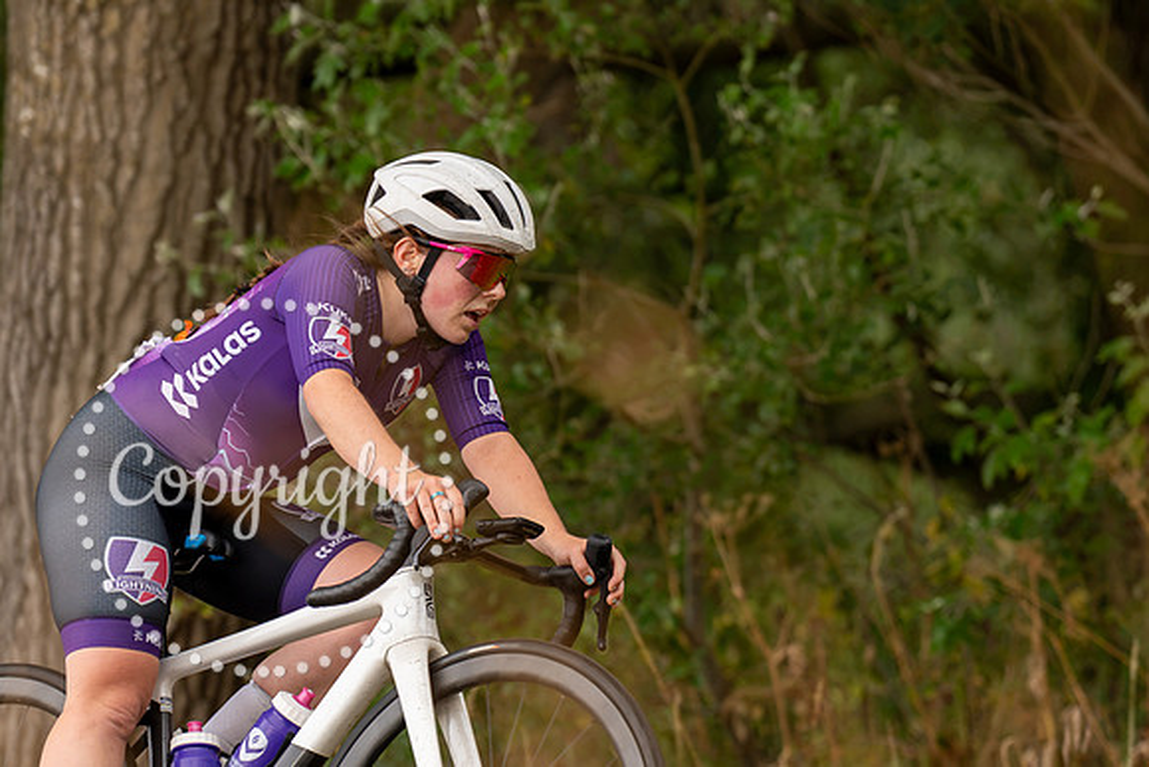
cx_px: 393
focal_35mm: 276
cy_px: 610
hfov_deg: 7.5
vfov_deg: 5.0
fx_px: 8820
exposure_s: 1/1000
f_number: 2.8
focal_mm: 129
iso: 400
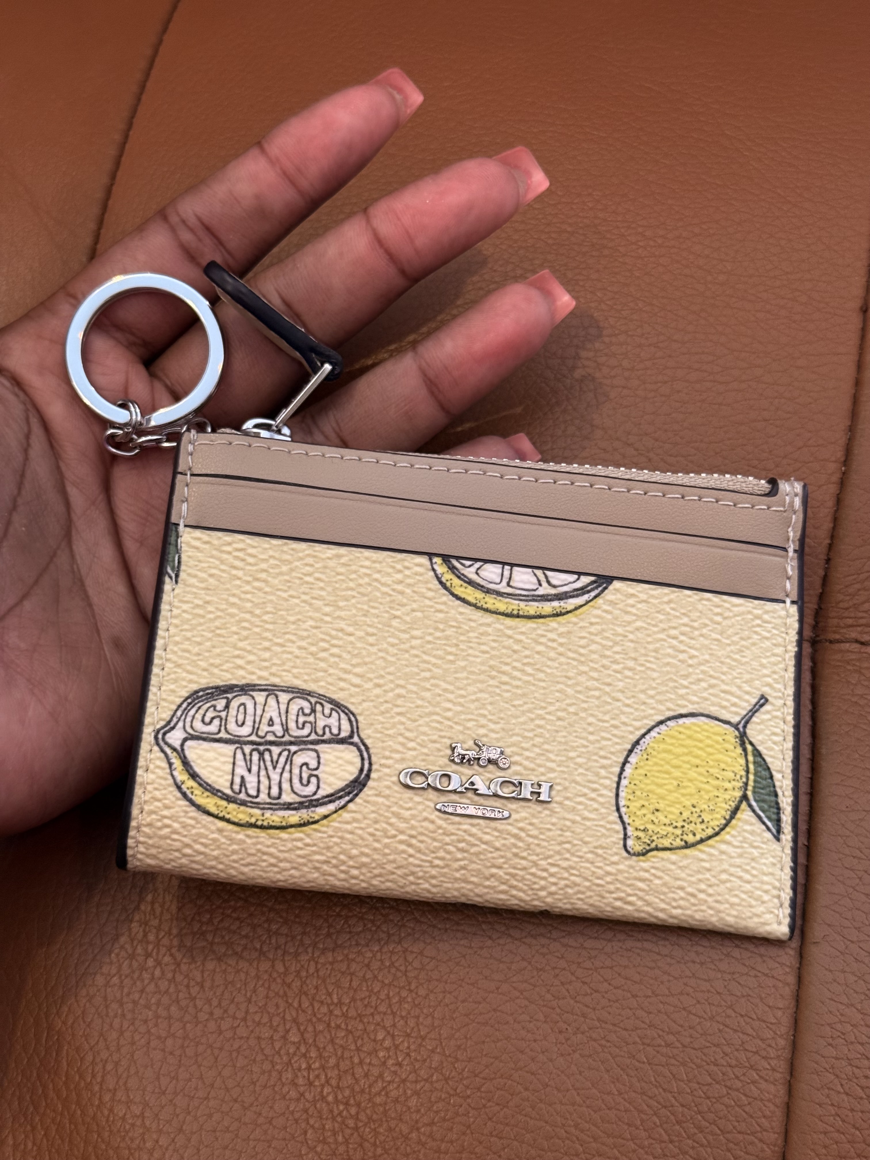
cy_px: 580
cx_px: 435
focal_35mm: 48
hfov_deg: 30.3
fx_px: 1609
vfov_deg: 39.7
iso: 160
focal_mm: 6.76
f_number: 1.78
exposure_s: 1/60
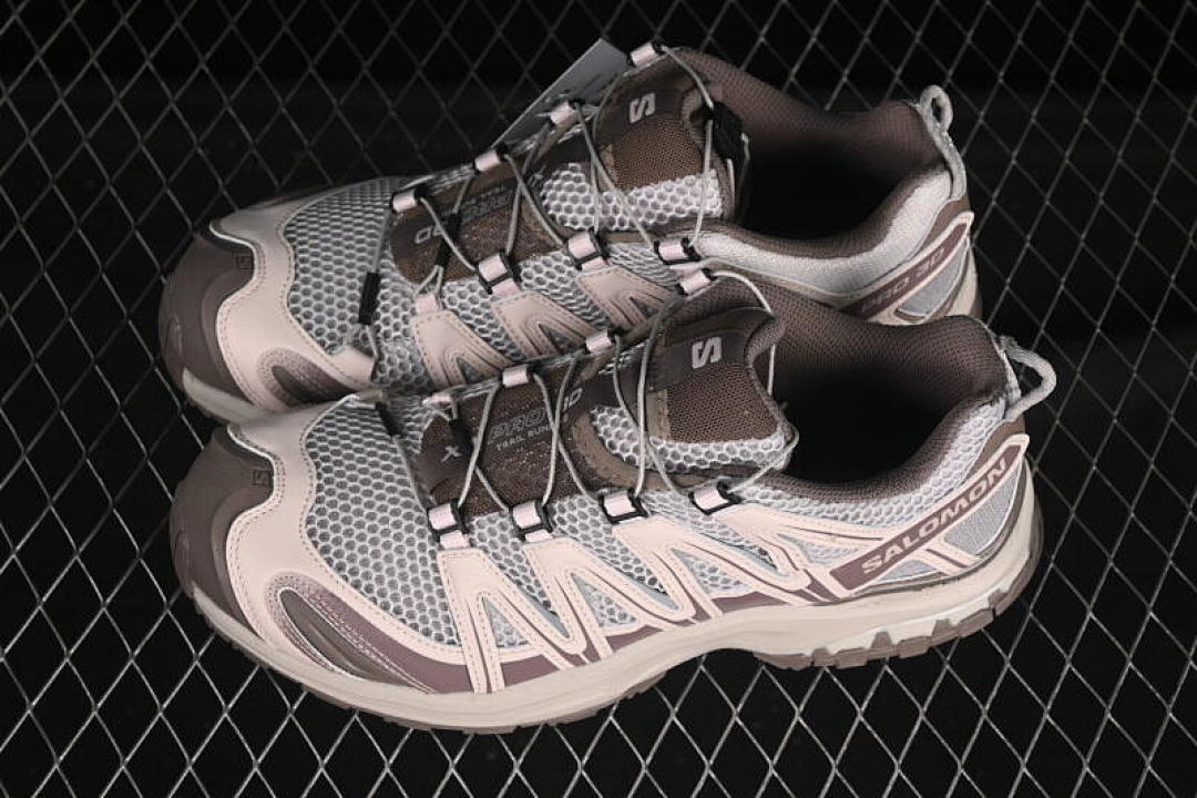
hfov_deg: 27.0
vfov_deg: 18.2
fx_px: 2494
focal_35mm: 75
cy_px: 399
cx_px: 598
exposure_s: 1/60
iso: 160
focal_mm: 50
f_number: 7.1
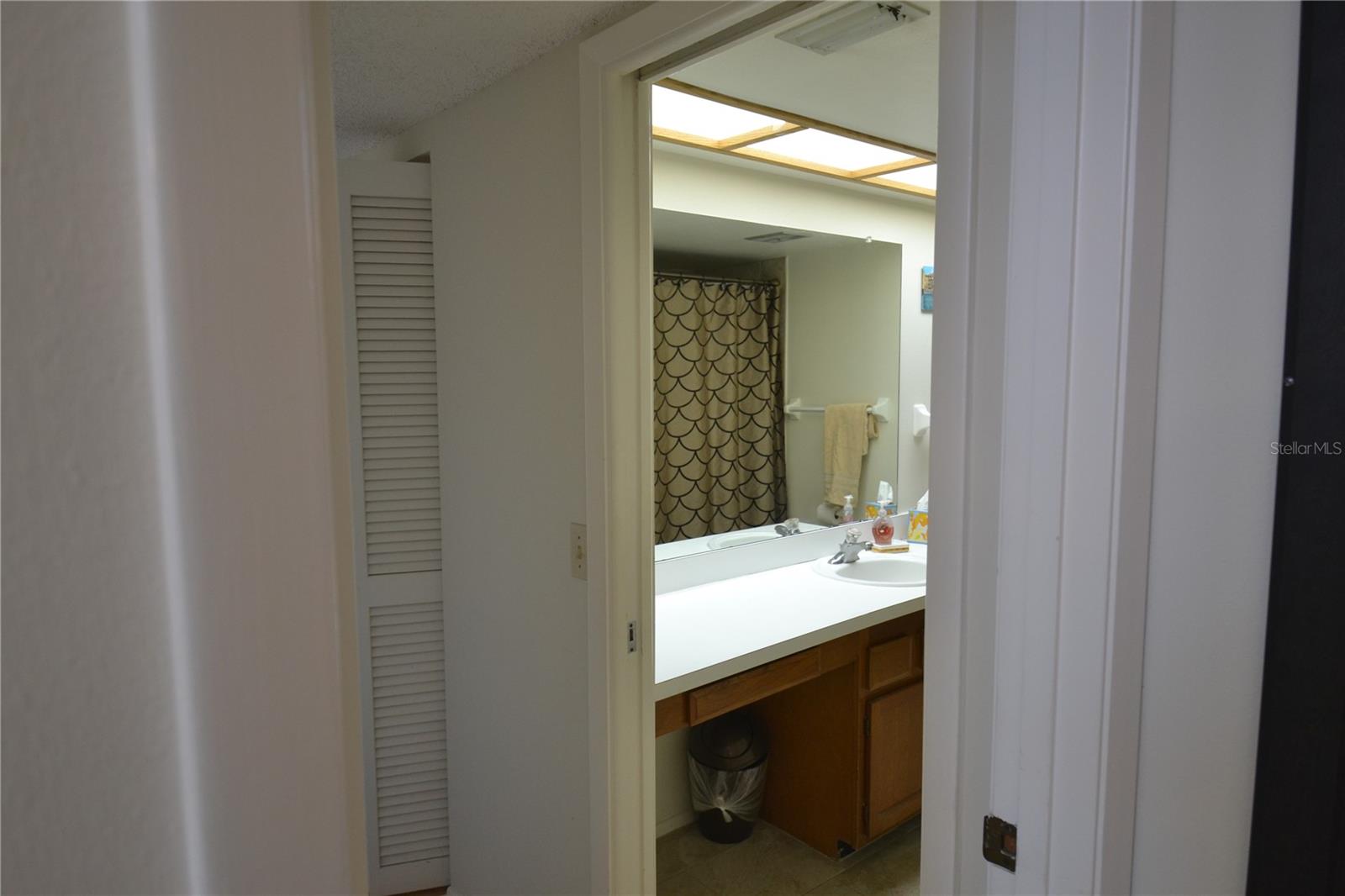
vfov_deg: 59.5
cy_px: 448
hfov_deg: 81.2
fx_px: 784
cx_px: 672
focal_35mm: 21
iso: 500
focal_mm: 14
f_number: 4
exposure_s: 1/60
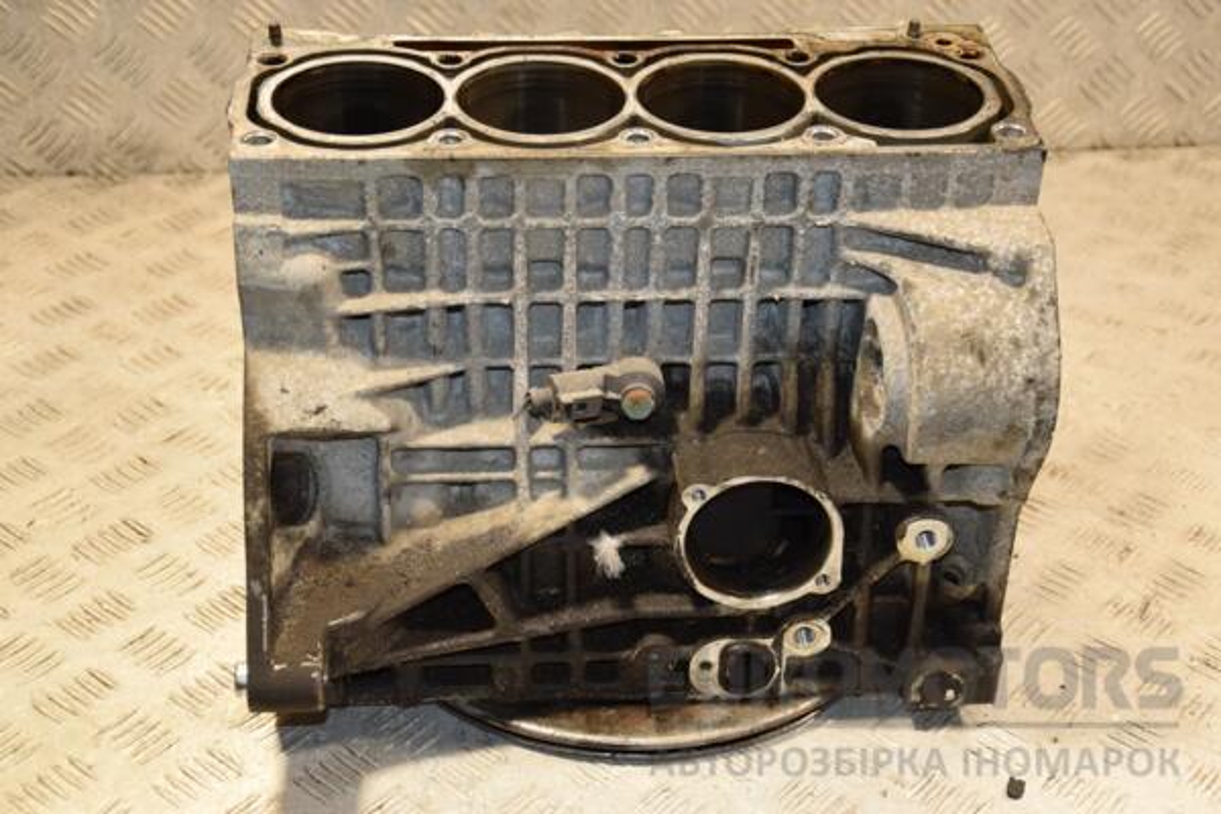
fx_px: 2035
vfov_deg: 22.6
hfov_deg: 33.4
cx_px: 610
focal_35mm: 60
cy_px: 407
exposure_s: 1/160
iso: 800
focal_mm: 40
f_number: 4.8
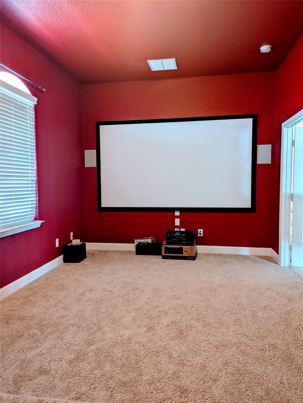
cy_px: 202
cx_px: 152
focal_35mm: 25
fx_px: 292
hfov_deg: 54.9
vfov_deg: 69.4
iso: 128
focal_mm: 5.43
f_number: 1.89
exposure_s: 1/24
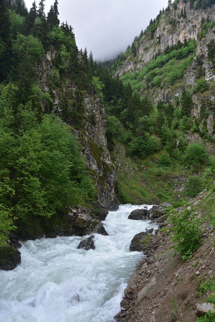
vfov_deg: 58.7
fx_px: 287
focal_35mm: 32
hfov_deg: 41.1
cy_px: 161
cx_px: 108
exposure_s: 1/125
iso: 160
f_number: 6.3
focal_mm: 32
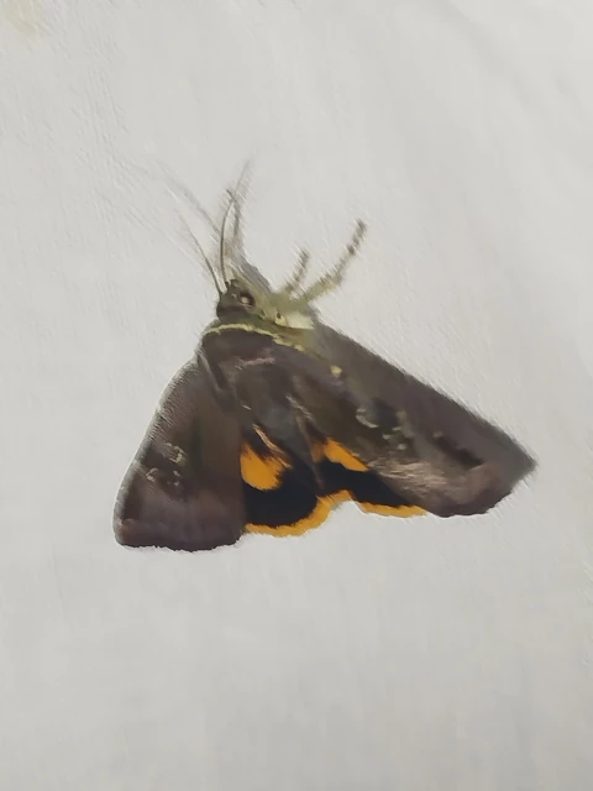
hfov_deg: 17.6
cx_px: 296
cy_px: 396
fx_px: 1919
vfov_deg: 23.3
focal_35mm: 84
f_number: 1.7
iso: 100
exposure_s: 1/50
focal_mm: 5.31
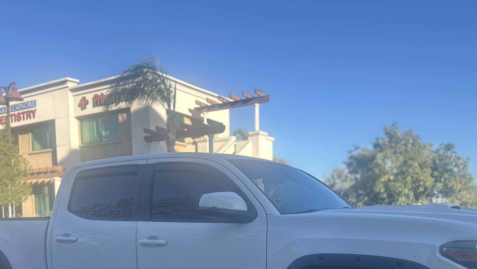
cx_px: 231
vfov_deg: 30.3
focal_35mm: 37
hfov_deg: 54.0
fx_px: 468
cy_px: 251
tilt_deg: -4.4
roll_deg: +0.8
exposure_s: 1/1721
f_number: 1.78
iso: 80
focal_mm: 6.86
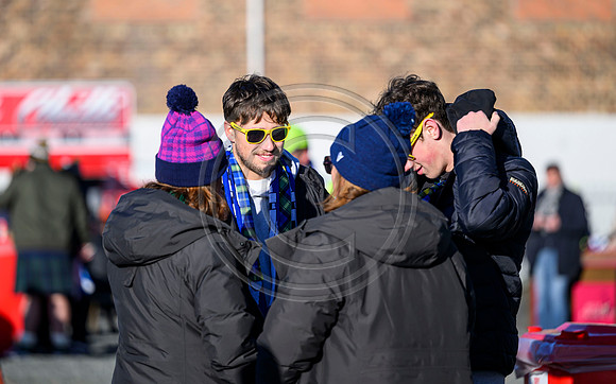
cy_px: 144
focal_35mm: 214
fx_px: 3592
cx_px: 280
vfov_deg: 6.1
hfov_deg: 9.8
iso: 250
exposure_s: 1/4000
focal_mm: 175
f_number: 2.8
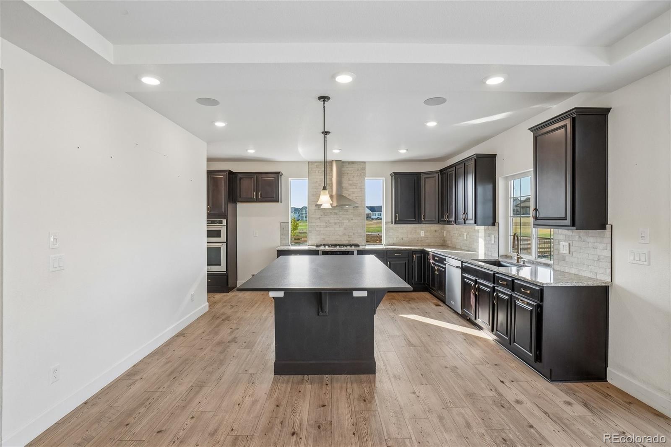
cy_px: 224
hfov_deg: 100.4
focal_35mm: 15
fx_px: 280
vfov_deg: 77.3
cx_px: 336
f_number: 8
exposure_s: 1/60
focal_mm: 10
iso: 400
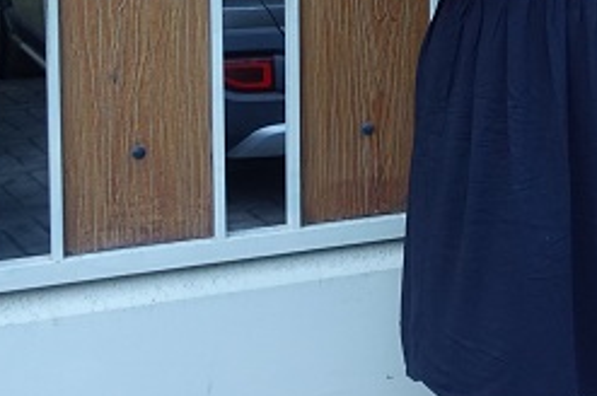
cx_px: 657
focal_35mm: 88
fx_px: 1457
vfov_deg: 14.9
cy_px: -92
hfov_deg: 21.9
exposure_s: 1/60
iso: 500
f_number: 2.5
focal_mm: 11.92
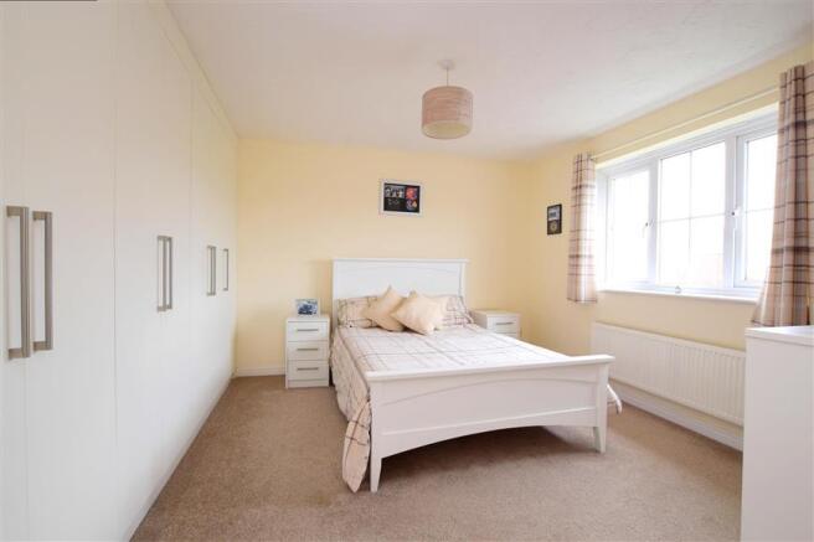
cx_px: 407
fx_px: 339
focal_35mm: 15
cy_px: 271
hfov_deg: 100.4
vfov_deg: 77.3
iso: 400
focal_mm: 10
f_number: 8
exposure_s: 1/10
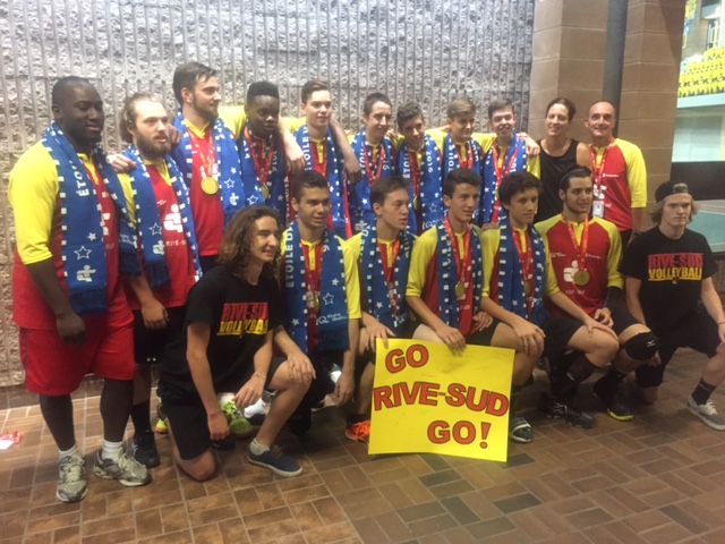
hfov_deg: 61.7
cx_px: 362
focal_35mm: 29
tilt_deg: -11.9
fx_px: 607
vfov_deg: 48.2
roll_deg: +0.7
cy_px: 272
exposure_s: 1/15
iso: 400
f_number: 2.2
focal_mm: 4.15
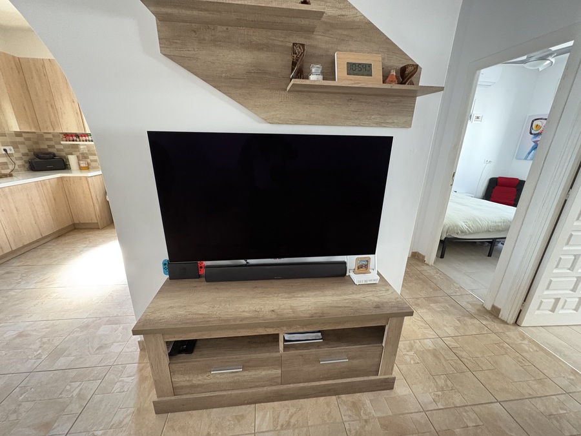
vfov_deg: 85.7
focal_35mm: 14
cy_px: 218
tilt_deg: -17.2
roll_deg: -1.1
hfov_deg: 102.1
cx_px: 290
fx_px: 235
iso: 800
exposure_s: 1/60
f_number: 2.2
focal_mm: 2.22
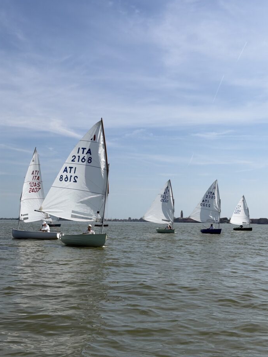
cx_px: 149
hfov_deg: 27.0
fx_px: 557
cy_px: 178
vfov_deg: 35.5
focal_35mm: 54
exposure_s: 1/11364
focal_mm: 6.76
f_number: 1.78
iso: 80
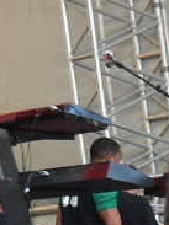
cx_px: 234
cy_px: 208
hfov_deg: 8.2
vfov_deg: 11.1
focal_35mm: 177
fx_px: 1154
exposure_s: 1/50
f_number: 3.2
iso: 64
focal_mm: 9.3
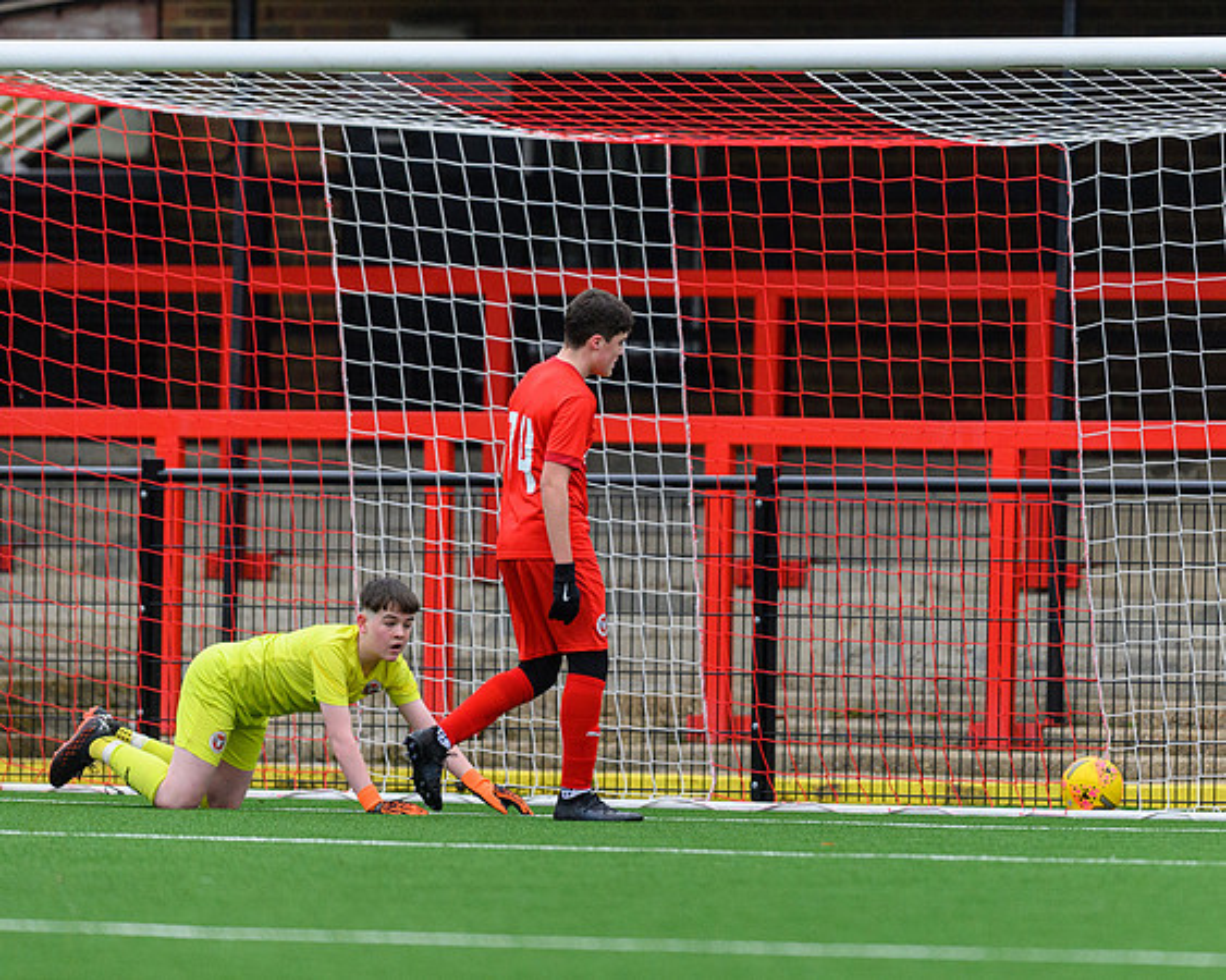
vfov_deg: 2.9
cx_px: 779
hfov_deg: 3.6
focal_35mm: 535
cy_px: 572
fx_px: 19389
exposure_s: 1/2000
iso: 3200
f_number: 2.8
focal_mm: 400
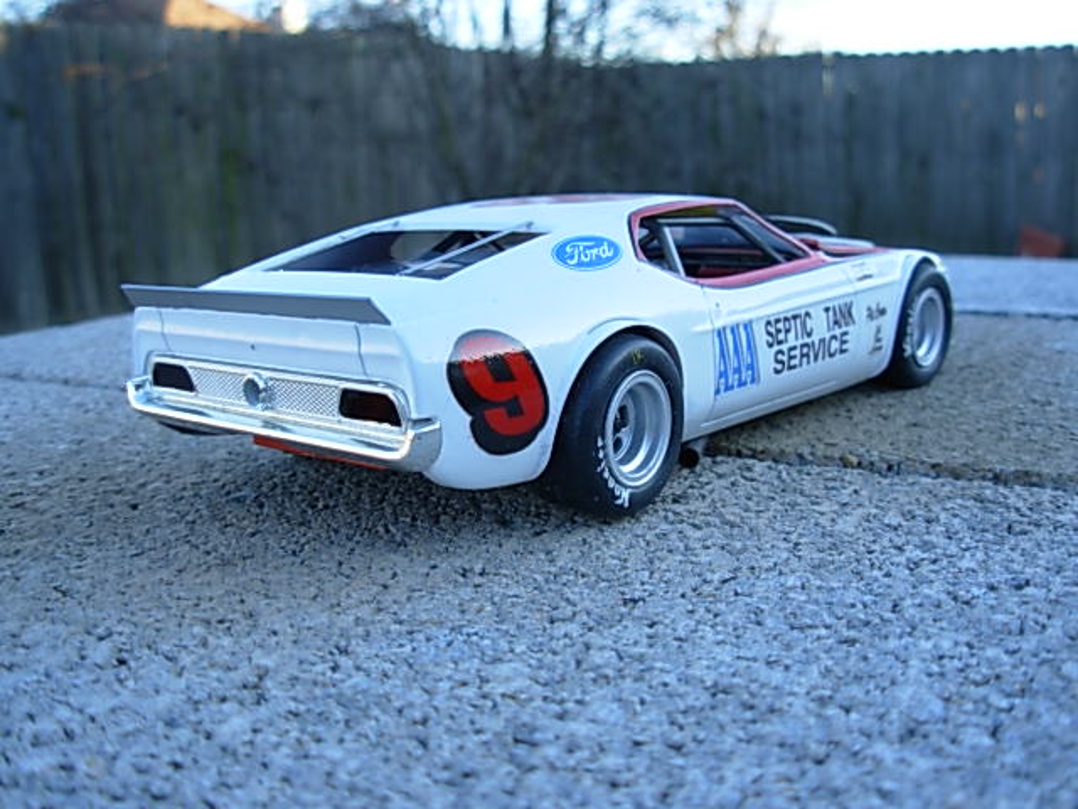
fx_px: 1183
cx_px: 539
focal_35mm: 38
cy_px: 404
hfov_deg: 49.0
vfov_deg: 37.7
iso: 50
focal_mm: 6.3
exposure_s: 1/152
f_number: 2.9
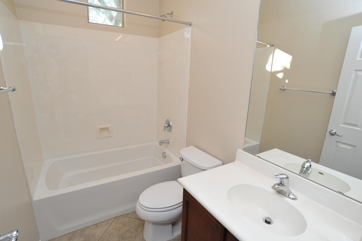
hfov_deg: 90.0
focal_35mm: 18
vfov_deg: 67.3
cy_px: 120
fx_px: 181
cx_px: 181
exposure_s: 1/60
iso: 1000
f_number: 10
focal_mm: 18
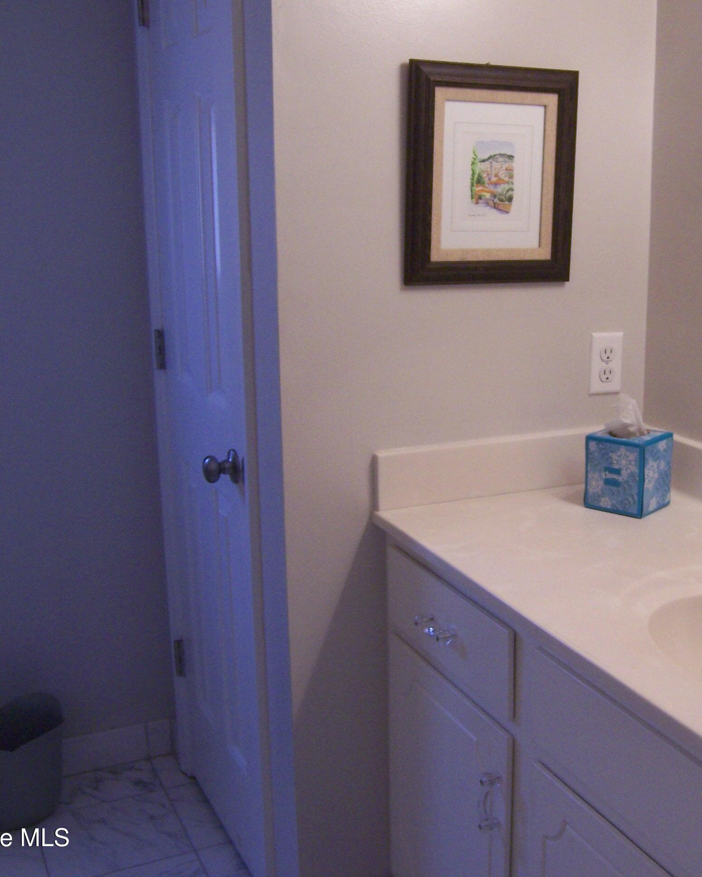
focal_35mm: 43
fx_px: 1117
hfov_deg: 34.6
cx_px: 468
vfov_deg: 42.9
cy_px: 438
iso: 140
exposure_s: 1/15
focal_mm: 5.5
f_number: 3.4
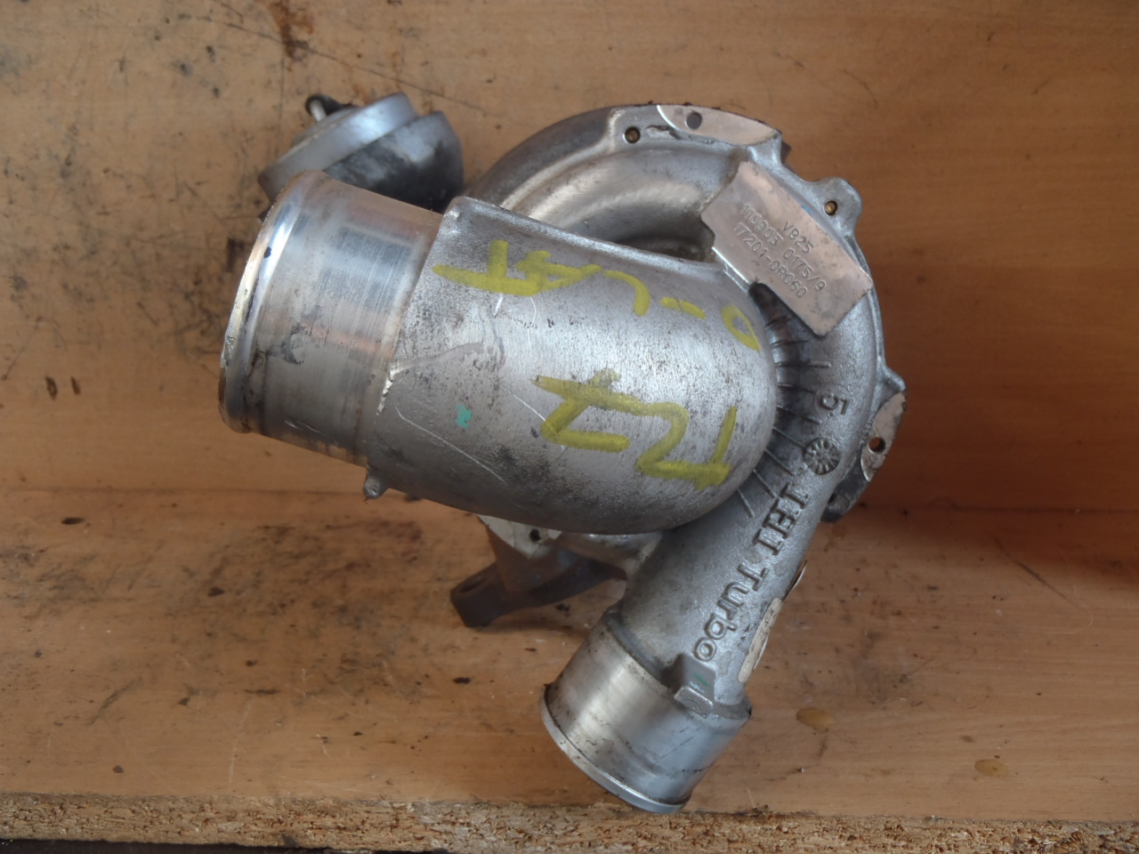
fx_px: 1250
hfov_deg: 49.0
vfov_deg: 37.7
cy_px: 427
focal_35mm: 38
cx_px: 570
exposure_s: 1/50
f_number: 4.6
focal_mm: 6.83
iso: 100
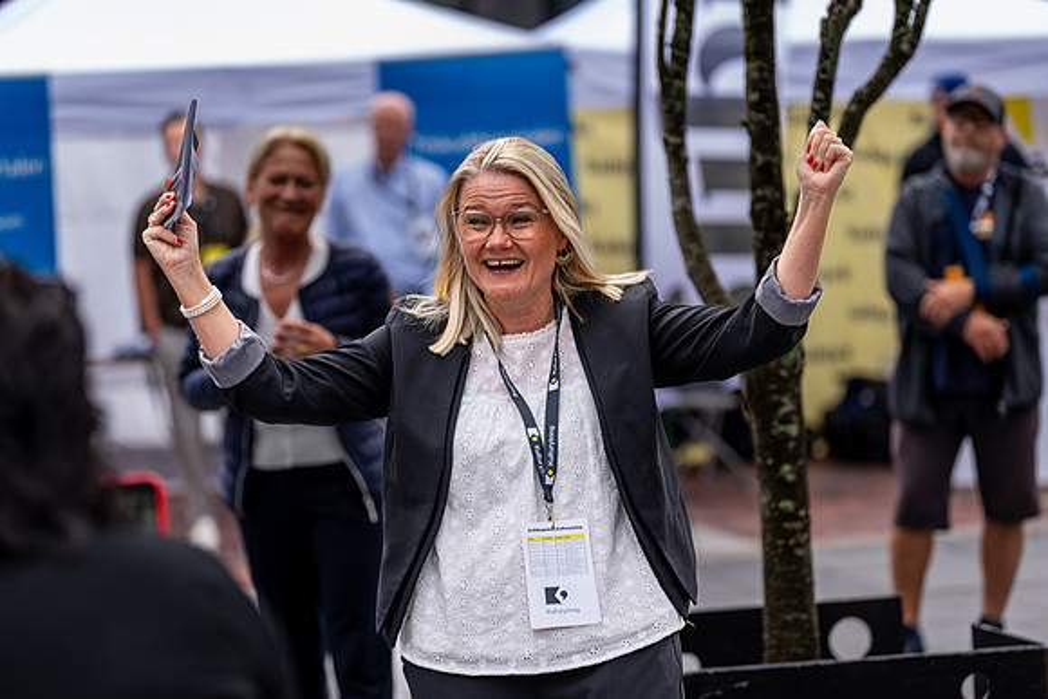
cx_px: 524
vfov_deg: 12.3
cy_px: 350
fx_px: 3232
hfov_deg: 18.4
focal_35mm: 111
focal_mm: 111
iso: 100
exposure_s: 1/500
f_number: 2.8
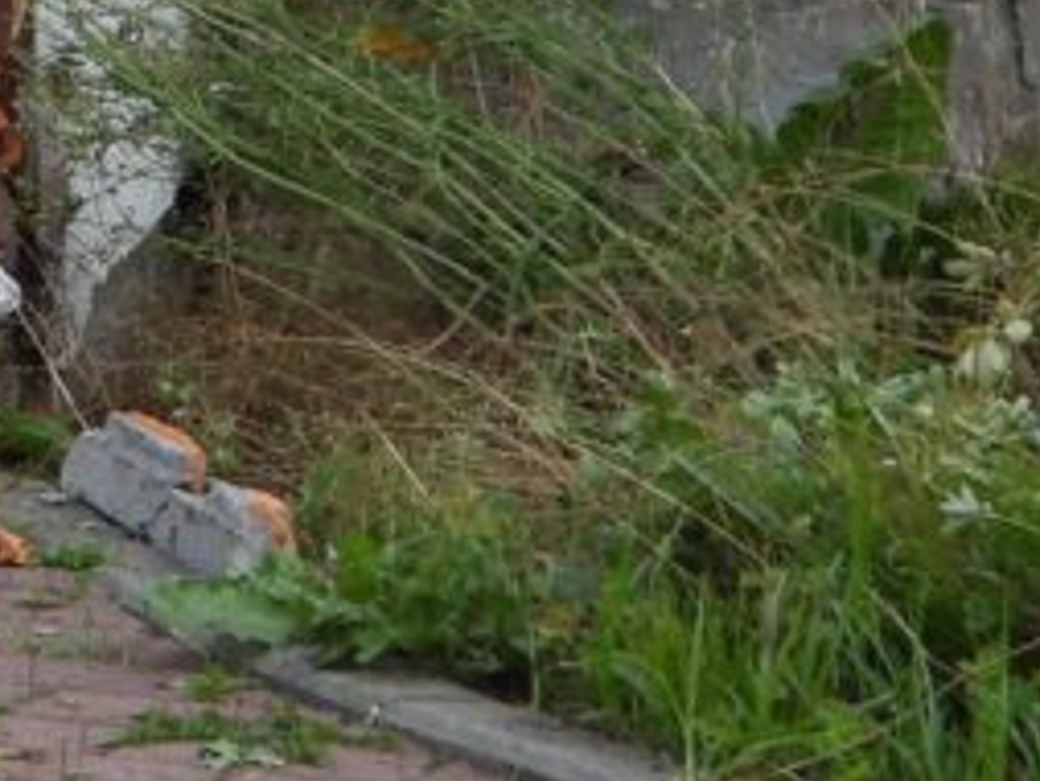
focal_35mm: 465
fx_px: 13977
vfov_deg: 3.2
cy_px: -715
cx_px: -913
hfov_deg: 4.2
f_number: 4
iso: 100
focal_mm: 20.7
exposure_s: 1/200
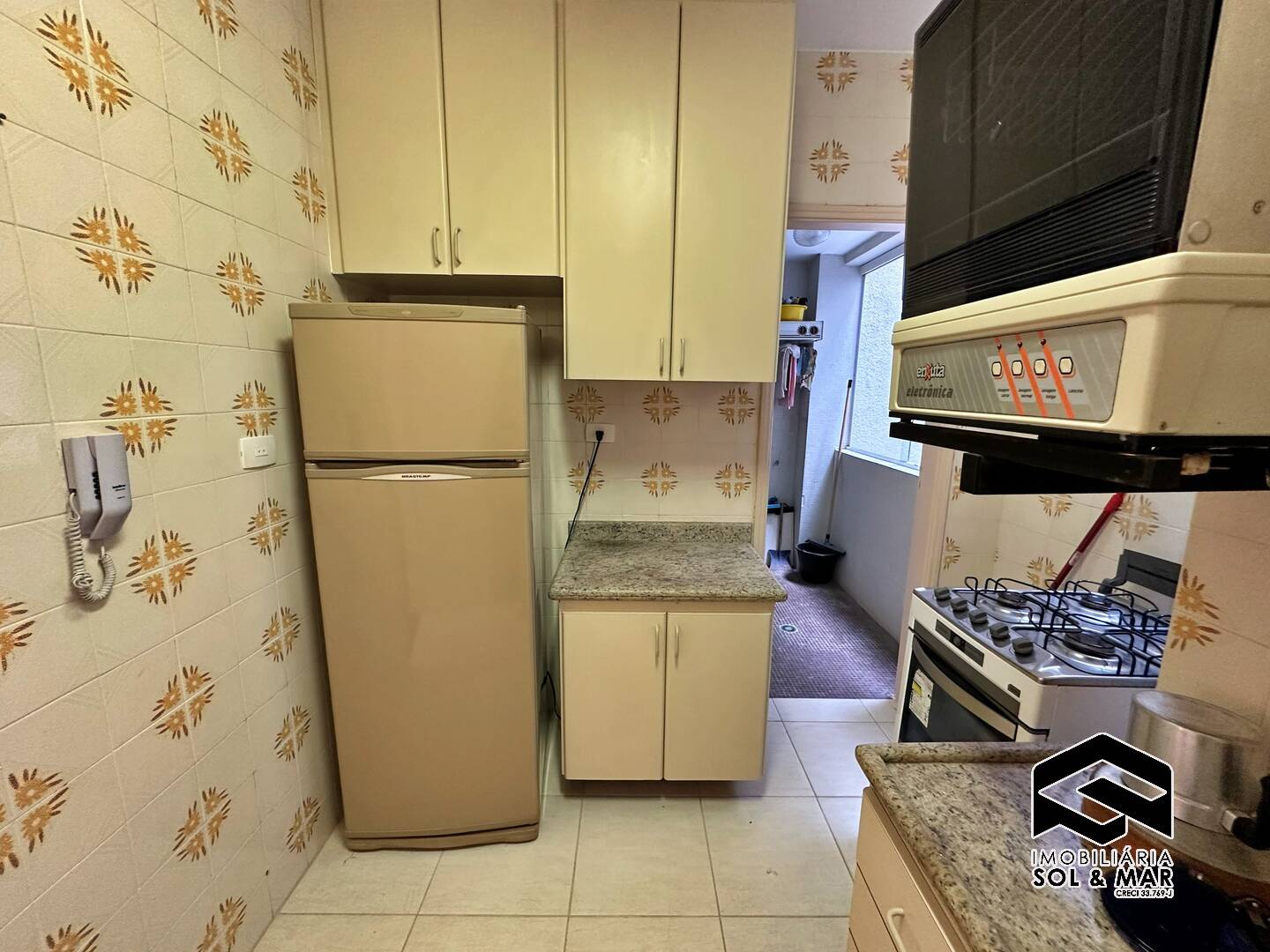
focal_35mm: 14
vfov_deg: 85.7
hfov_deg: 102.1
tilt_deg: -9.6
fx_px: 514
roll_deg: -1.1
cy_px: 476
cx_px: 635
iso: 400
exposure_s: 1/60
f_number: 2.2
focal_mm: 2.22
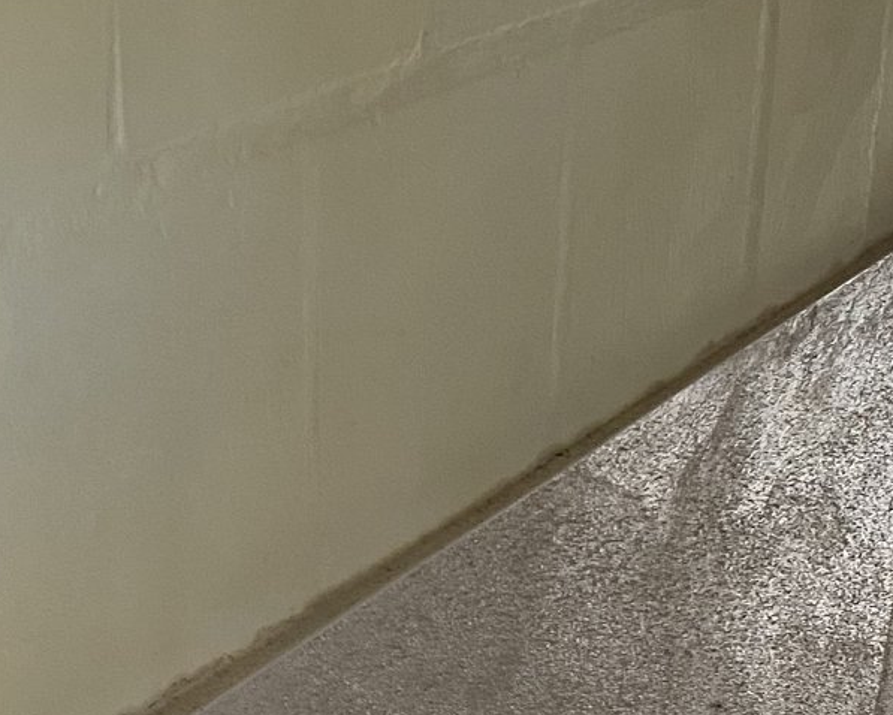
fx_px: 2247
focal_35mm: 85
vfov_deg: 17.6
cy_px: 736
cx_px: 205
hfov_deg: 22.2
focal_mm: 4.25
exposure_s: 1/60
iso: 320
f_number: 1.8
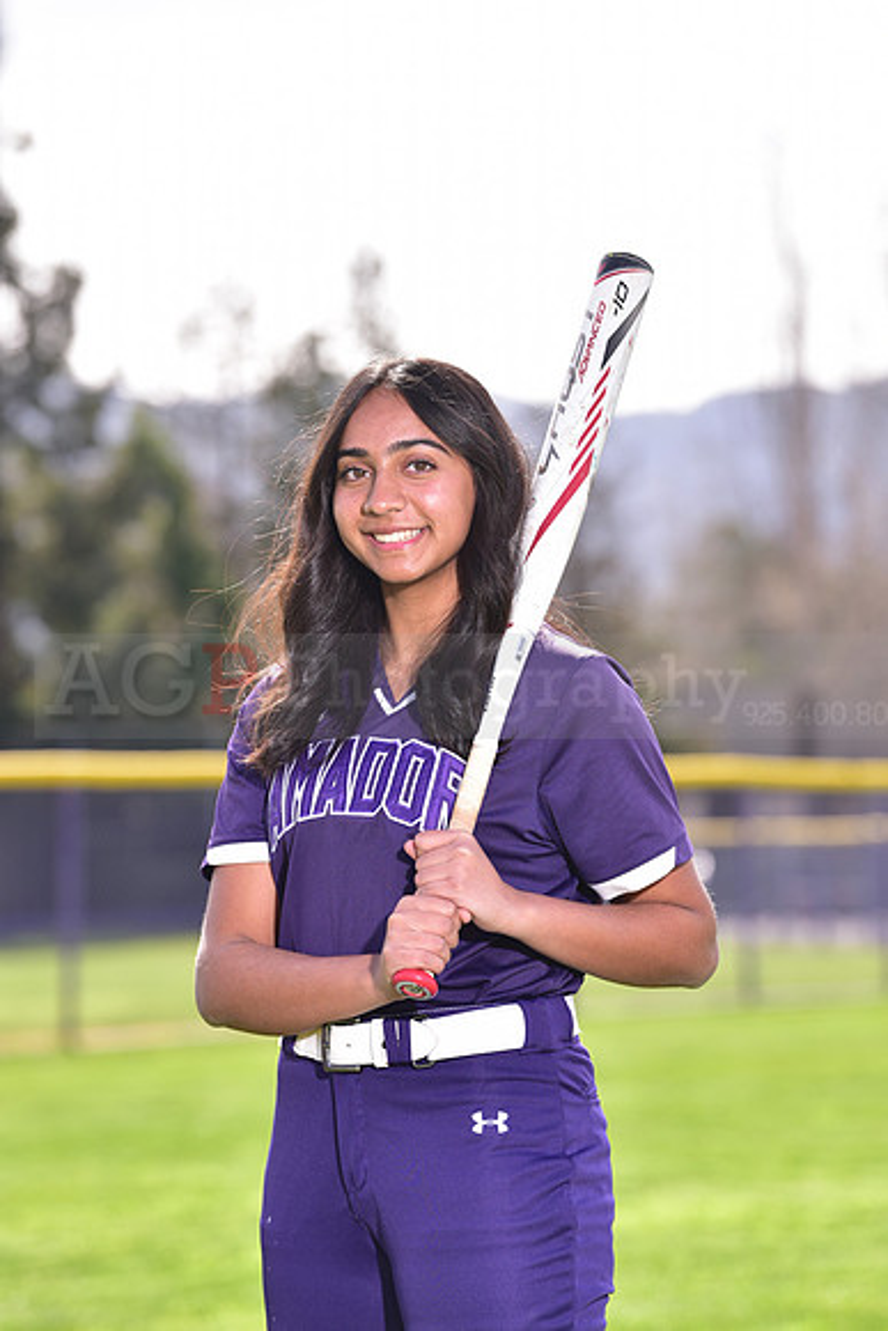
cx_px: 444
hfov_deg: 8.6
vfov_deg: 12.8
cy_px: 666
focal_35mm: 160
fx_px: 5916
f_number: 5
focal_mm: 160
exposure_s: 1/250
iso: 100
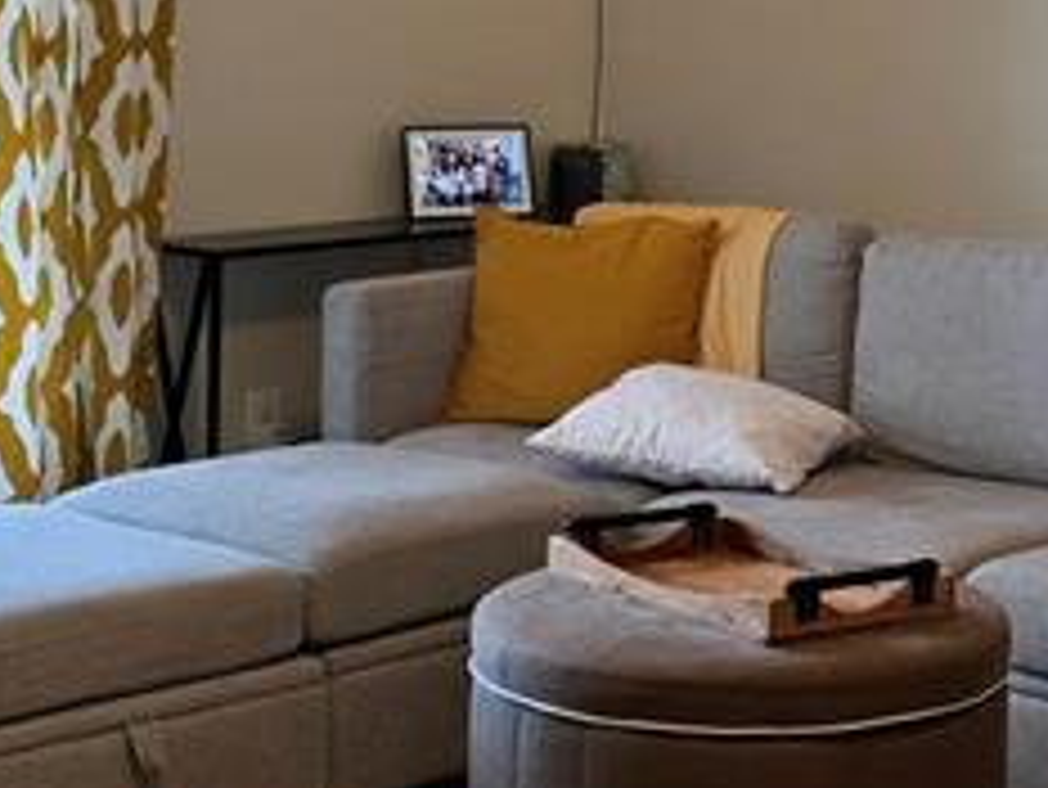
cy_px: 63
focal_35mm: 101
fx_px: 3059
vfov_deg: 14.5
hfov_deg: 19.3
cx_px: 765
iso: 64
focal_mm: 6.3
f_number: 1.7
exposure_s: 1/120
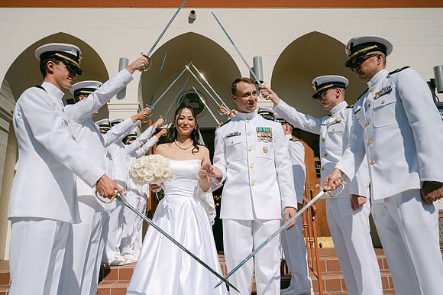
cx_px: 216
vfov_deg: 44.8
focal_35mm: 29
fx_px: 358
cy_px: 142
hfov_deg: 63.5
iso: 100
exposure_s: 1/4000
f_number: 4
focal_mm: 28
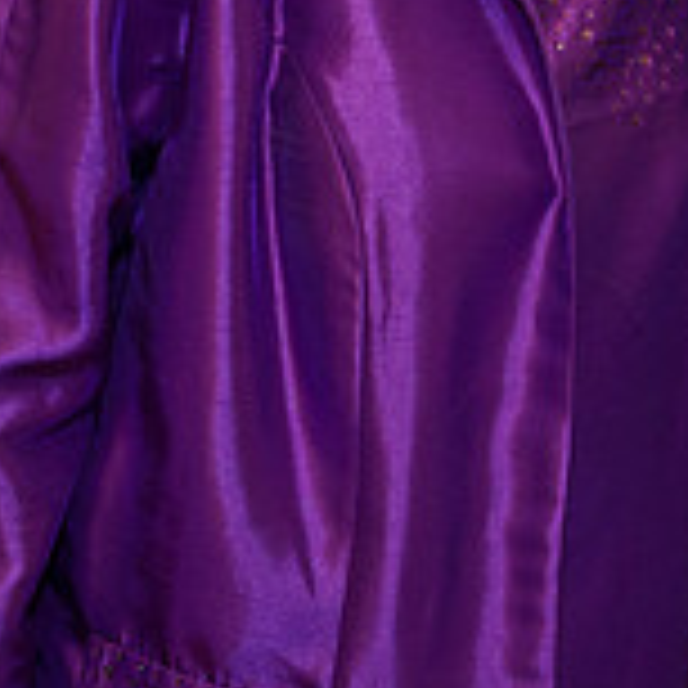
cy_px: -157
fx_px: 3980
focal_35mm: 177
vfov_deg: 9.7
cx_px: 585
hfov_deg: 9.8
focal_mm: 55
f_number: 3.2
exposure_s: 1/50
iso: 800
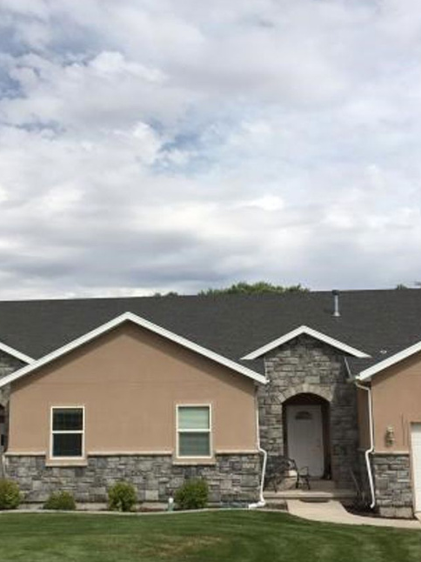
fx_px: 746
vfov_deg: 41.2
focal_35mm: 46
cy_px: 290
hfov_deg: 31.4
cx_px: 175
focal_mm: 4.15
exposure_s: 1/2481
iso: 25
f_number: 2.2
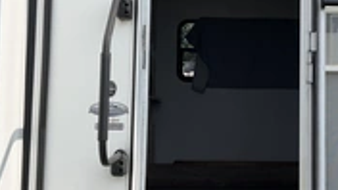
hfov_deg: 29.0
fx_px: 645
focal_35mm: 72
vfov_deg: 16.6
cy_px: 36
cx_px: 248
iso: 25
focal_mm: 3
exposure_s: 1/1730
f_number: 1.8
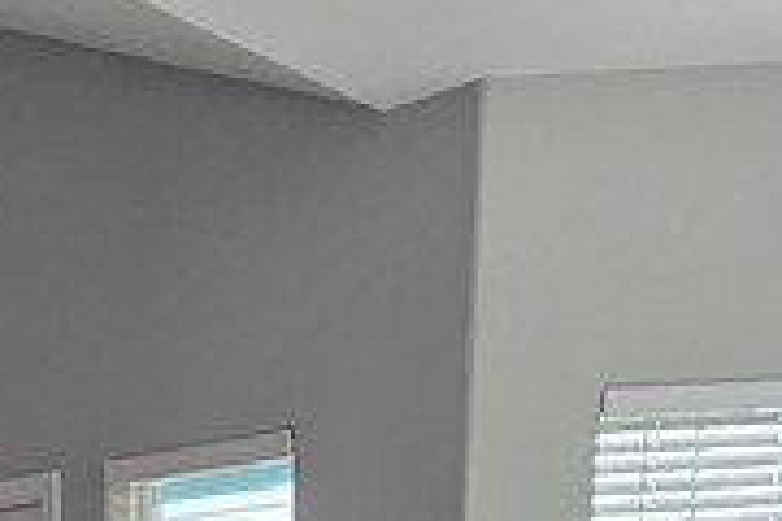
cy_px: 1207
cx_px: -169
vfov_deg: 13.5
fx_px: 1672
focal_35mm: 77
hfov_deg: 23.8
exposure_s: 1/60
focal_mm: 1.7
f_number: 2.2
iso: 125
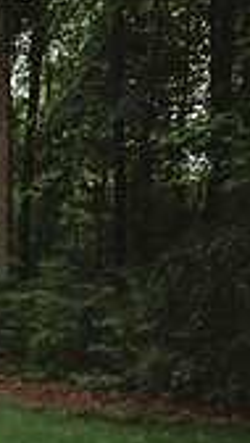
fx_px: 1103
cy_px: 439
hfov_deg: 10.1
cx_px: -458
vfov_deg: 21.9
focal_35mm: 94
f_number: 2.8
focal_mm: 26
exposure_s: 1/250
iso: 100
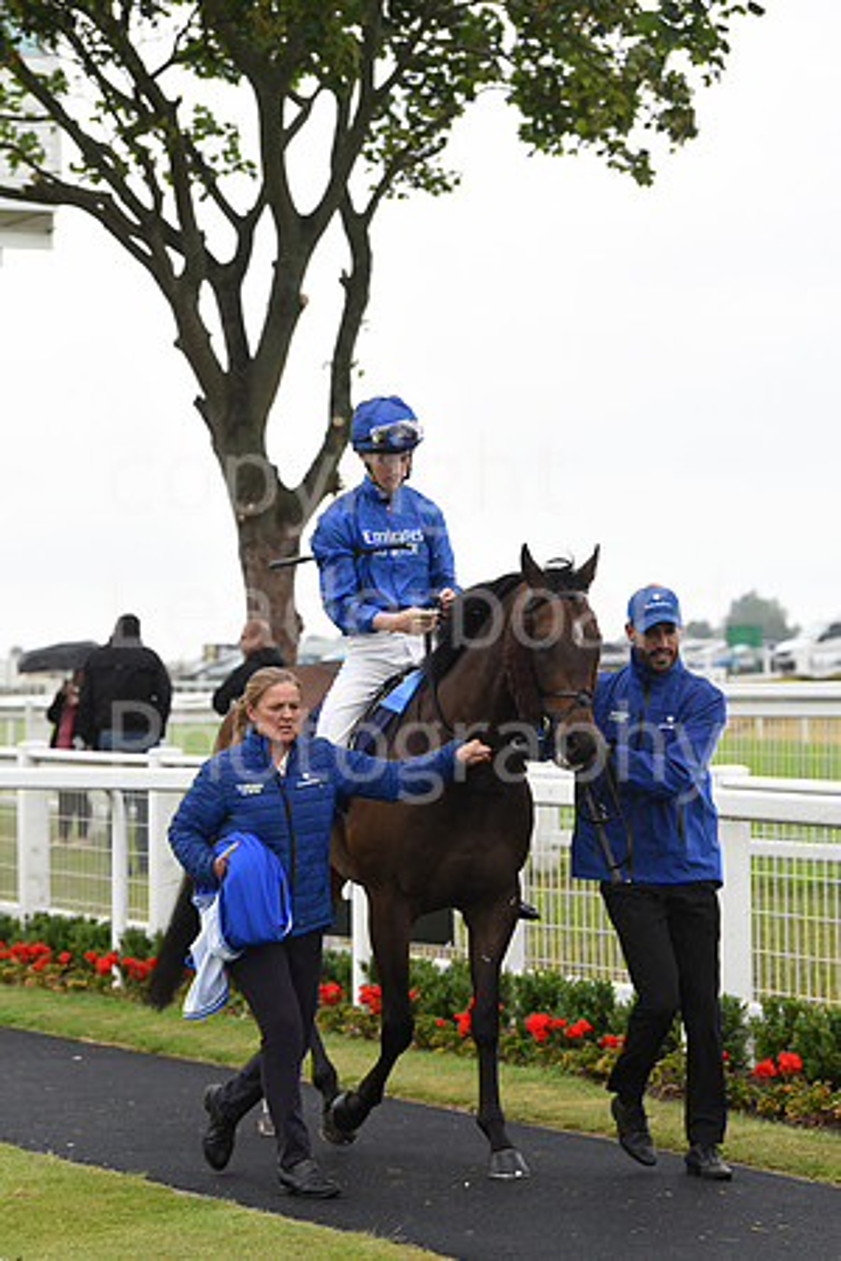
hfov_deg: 11.2
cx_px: 420
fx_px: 4275
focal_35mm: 122
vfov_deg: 16.8
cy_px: 630
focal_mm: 122
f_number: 5
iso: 1000
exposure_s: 1/1000
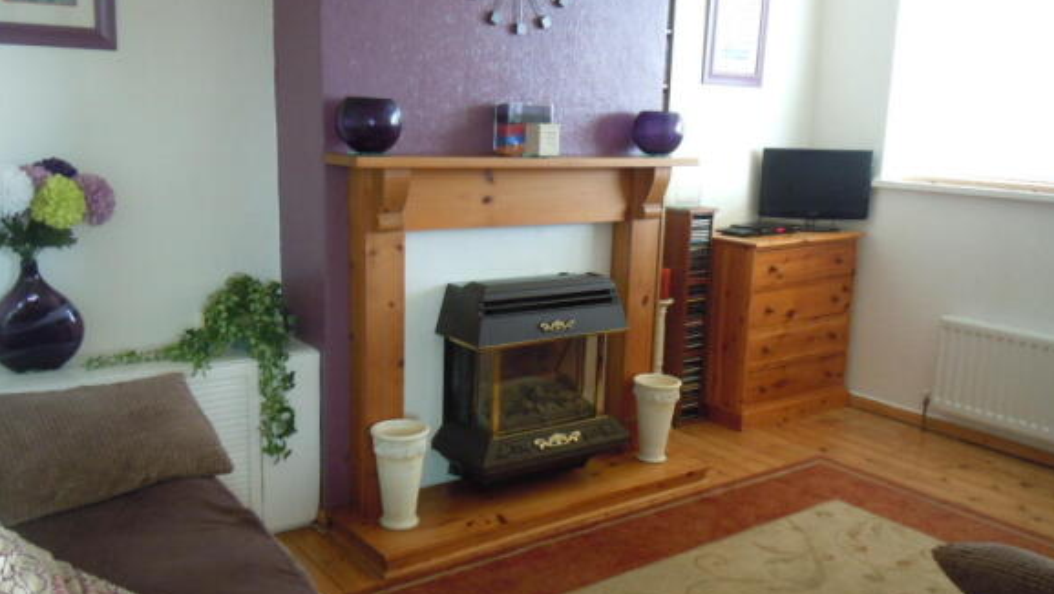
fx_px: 923
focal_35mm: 33
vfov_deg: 35.7
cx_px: 529
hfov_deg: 59.5
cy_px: 317
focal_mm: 5.4
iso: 400
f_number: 3.5
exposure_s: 1/20
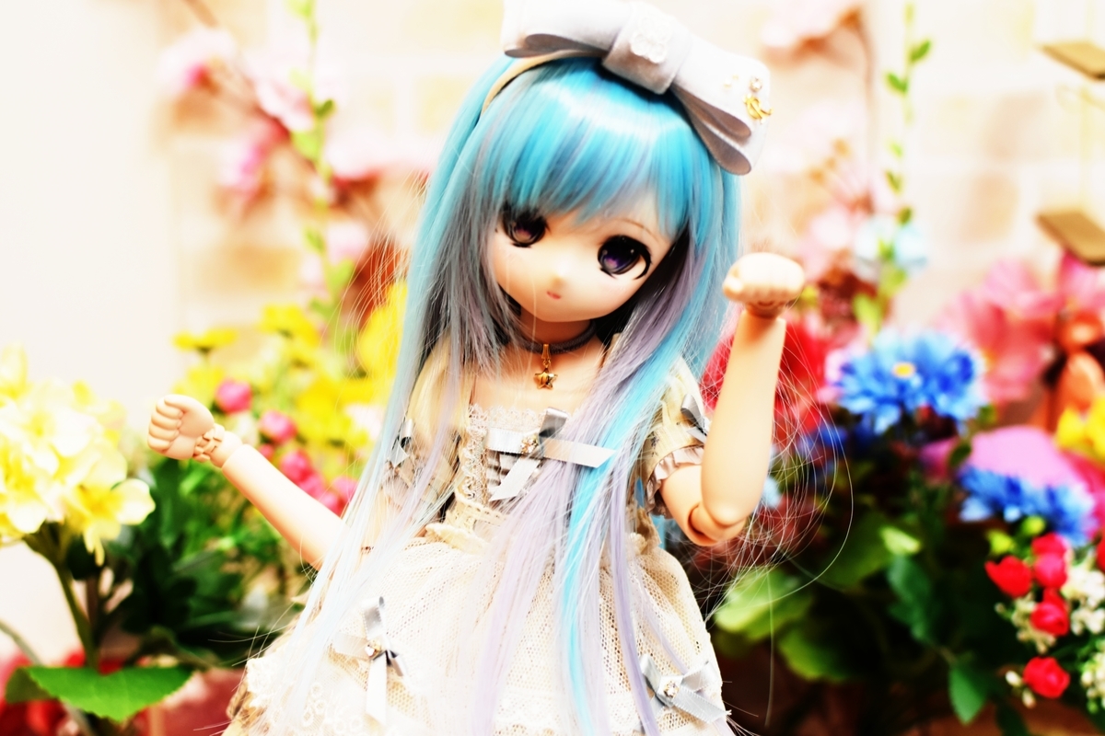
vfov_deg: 25.8
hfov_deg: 37.9
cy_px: 368
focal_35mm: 52
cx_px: 552
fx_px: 1611
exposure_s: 1/60
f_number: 2.8
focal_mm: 35
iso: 800
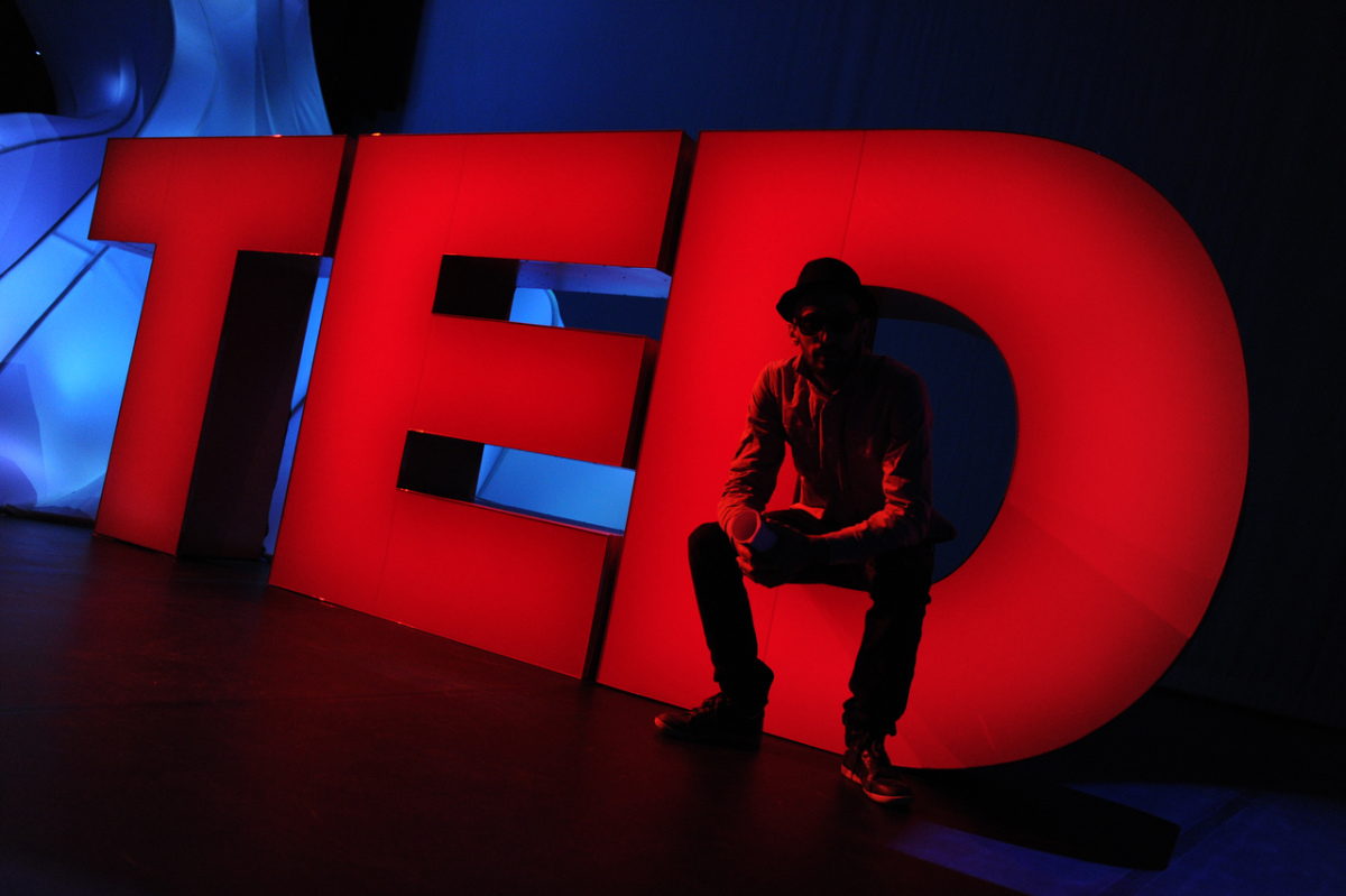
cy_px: 448
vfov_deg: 44.9
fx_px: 1084
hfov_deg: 63.7
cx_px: 673
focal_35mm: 29
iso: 3200
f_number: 2.8
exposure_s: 1/640
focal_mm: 29
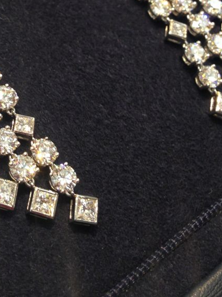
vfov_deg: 25.2
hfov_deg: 19.5
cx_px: 18
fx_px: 633
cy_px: 6
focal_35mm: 74
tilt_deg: -35.8
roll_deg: +2.5
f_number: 2.4
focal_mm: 4.12
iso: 50
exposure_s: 1/20
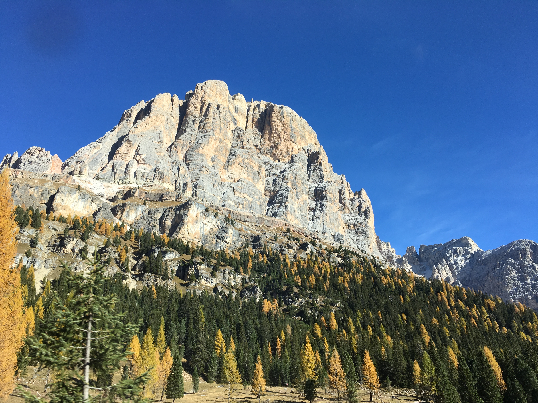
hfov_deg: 61.7
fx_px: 451
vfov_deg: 48.2
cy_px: 202
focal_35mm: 29
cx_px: 269
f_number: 2.2
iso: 25
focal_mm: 4.15
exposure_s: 1/927
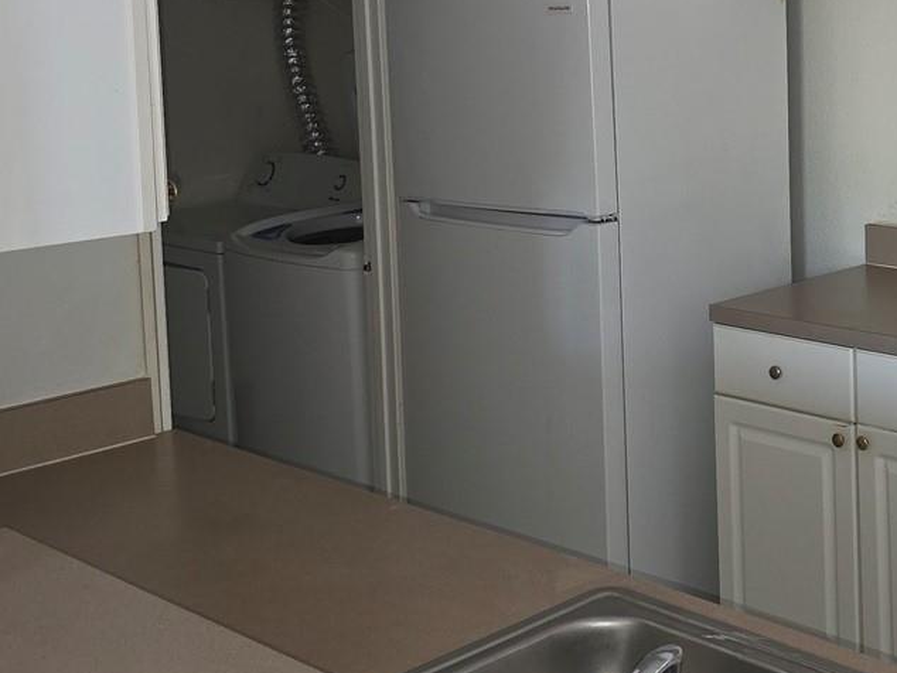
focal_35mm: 58
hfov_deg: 32.3
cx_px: 724
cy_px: 163
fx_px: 1504
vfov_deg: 24.9
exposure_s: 1/24
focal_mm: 6.3
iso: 100
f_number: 1.7
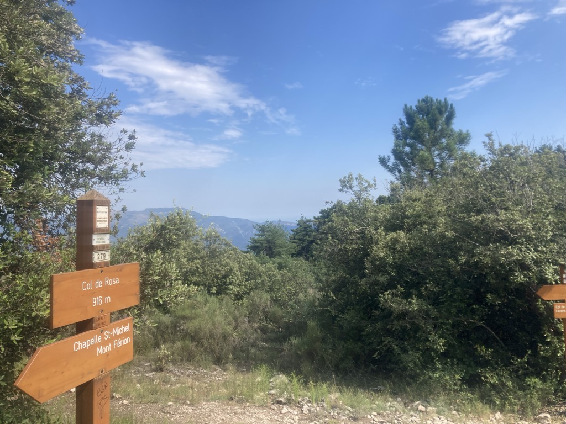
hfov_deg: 63.4
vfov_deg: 49.7
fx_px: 458
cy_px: 212
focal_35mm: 28
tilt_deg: +0.5
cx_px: 283
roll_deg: +1.7
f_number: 1.8
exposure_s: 1/1600
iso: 20
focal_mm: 3.99
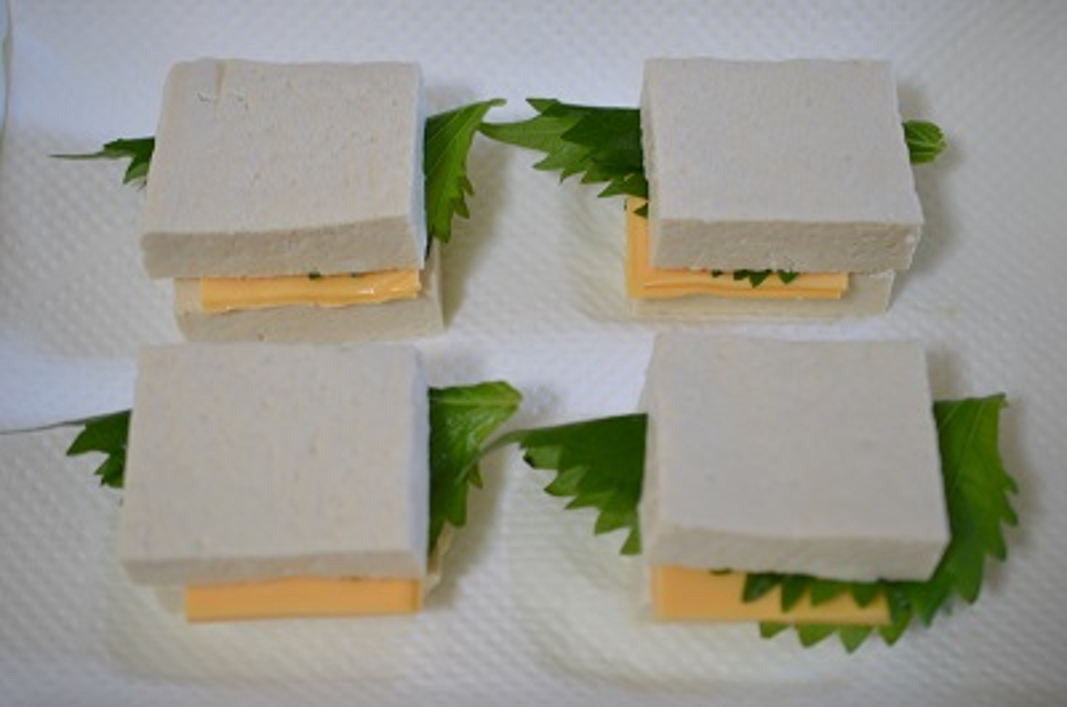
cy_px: 354
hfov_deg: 33.5
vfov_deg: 22.5
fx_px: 1775
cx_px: 534
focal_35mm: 60
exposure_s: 1/10
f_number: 3
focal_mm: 40
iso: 100
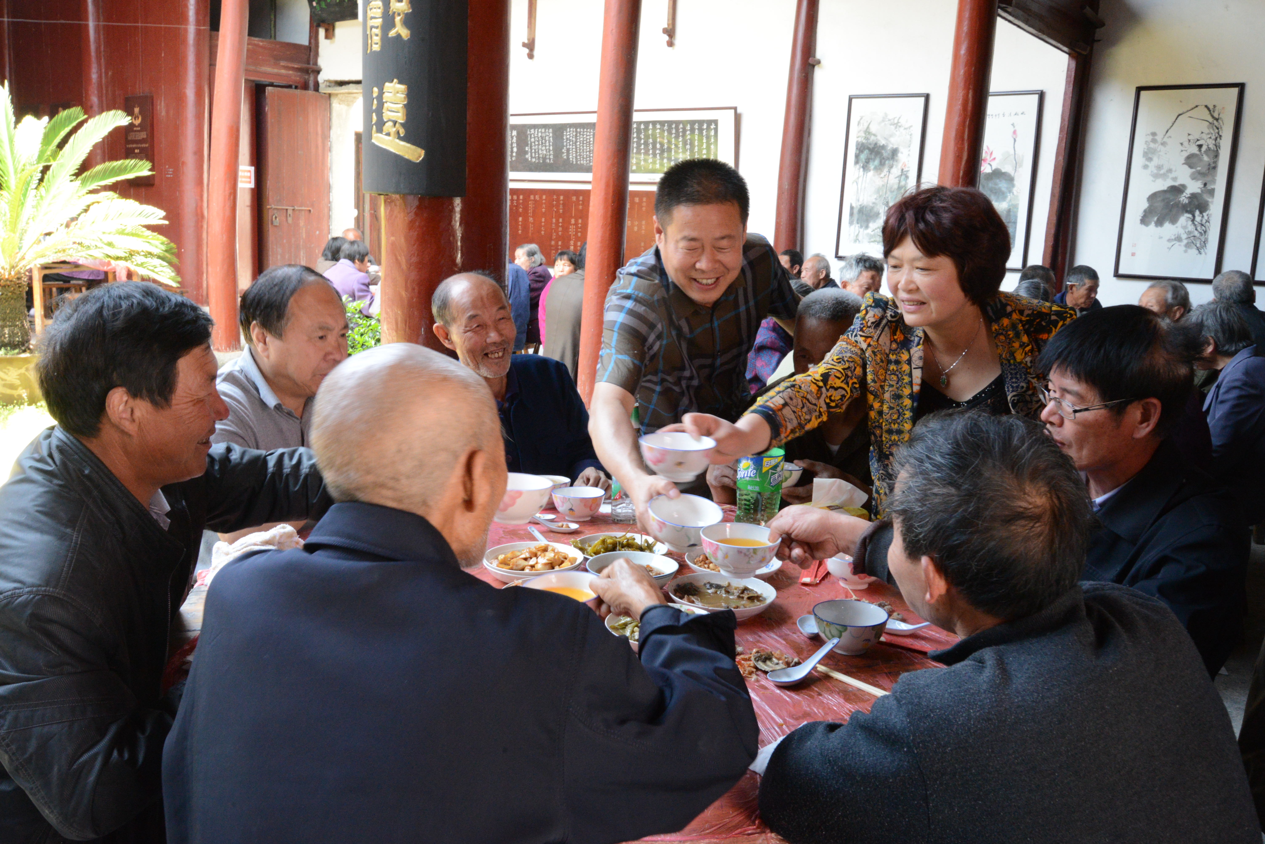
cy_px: 422
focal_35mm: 31
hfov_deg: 60.3
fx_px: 1090
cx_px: 632
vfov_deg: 42.4
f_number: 20
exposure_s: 1/30
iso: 4500
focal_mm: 31
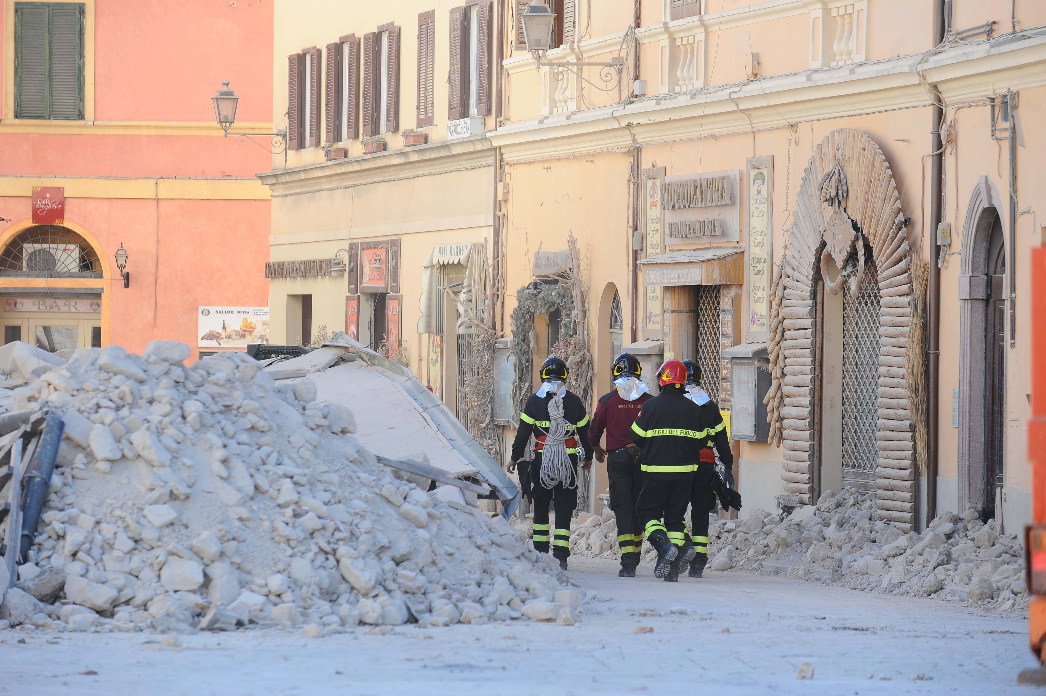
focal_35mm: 175
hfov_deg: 11.8
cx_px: 523
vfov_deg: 7.8
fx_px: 5081
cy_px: 348
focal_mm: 175
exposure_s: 1/500
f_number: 5.6
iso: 400
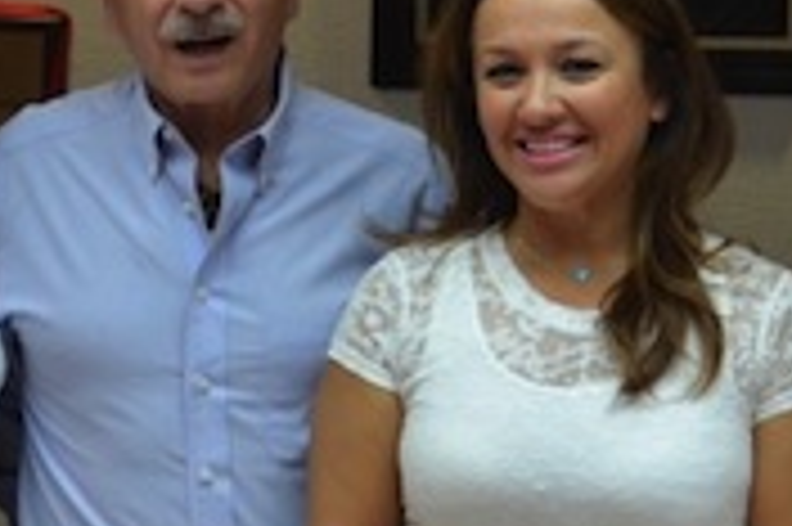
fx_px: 2703
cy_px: 342
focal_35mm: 123
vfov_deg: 11.1
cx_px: 454
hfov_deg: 16.7
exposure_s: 1/100
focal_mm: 24
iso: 400
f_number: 5
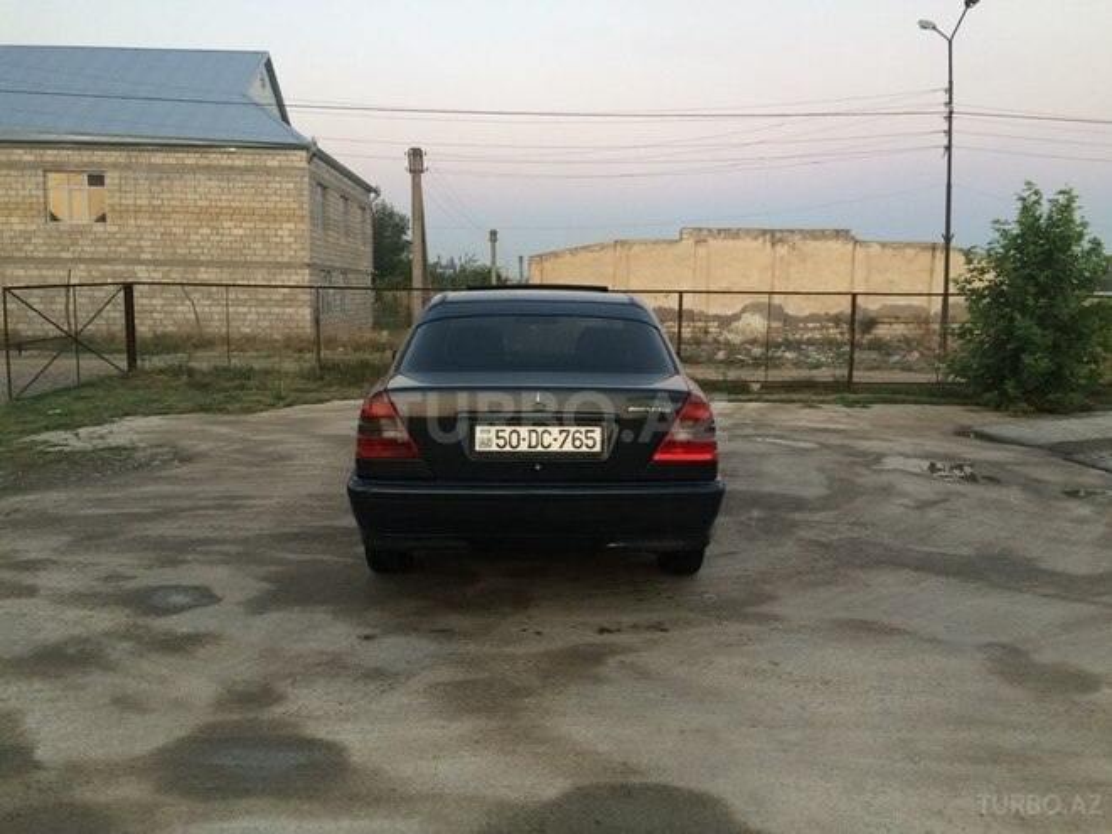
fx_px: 932
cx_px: 556
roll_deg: -0.1
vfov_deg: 48.2
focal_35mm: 29
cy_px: 417
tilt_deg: -8.0
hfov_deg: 61.7
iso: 100
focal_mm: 4.15
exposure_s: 1/33
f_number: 2.2
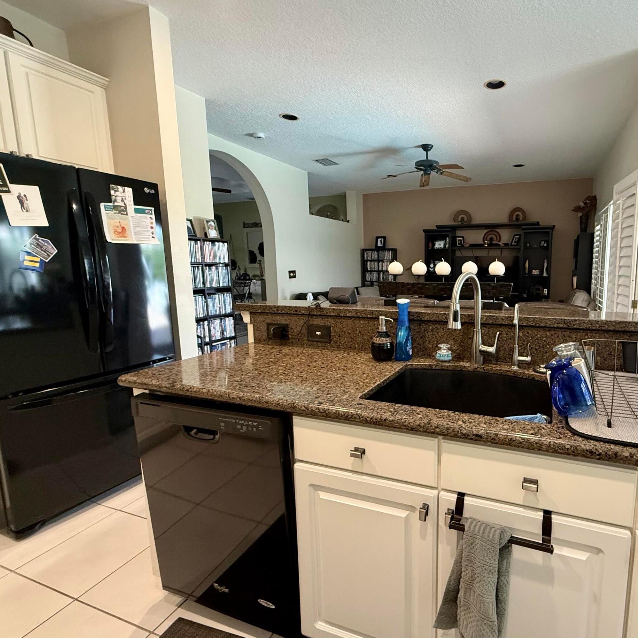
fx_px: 375
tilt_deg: -8.6
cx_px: 421
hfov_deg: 78.3
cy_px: 319
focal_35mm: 18
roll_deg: +0.1
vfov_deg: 80.7
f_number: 2.2
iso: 500
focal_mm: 2.22
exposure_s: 1/60
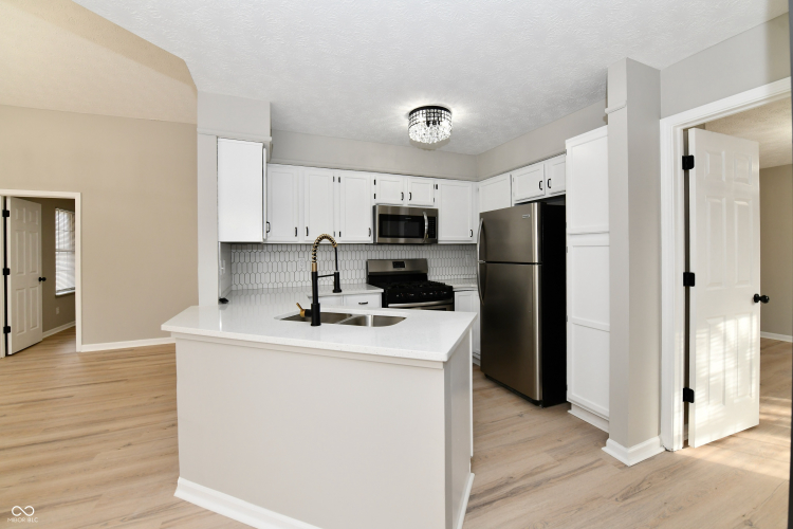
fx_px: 308
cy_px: 264
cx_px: 396
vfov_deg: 81.2
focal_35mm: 14
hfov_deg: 104.3
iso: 640
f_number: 6.3
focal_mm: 14
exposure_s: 1/60
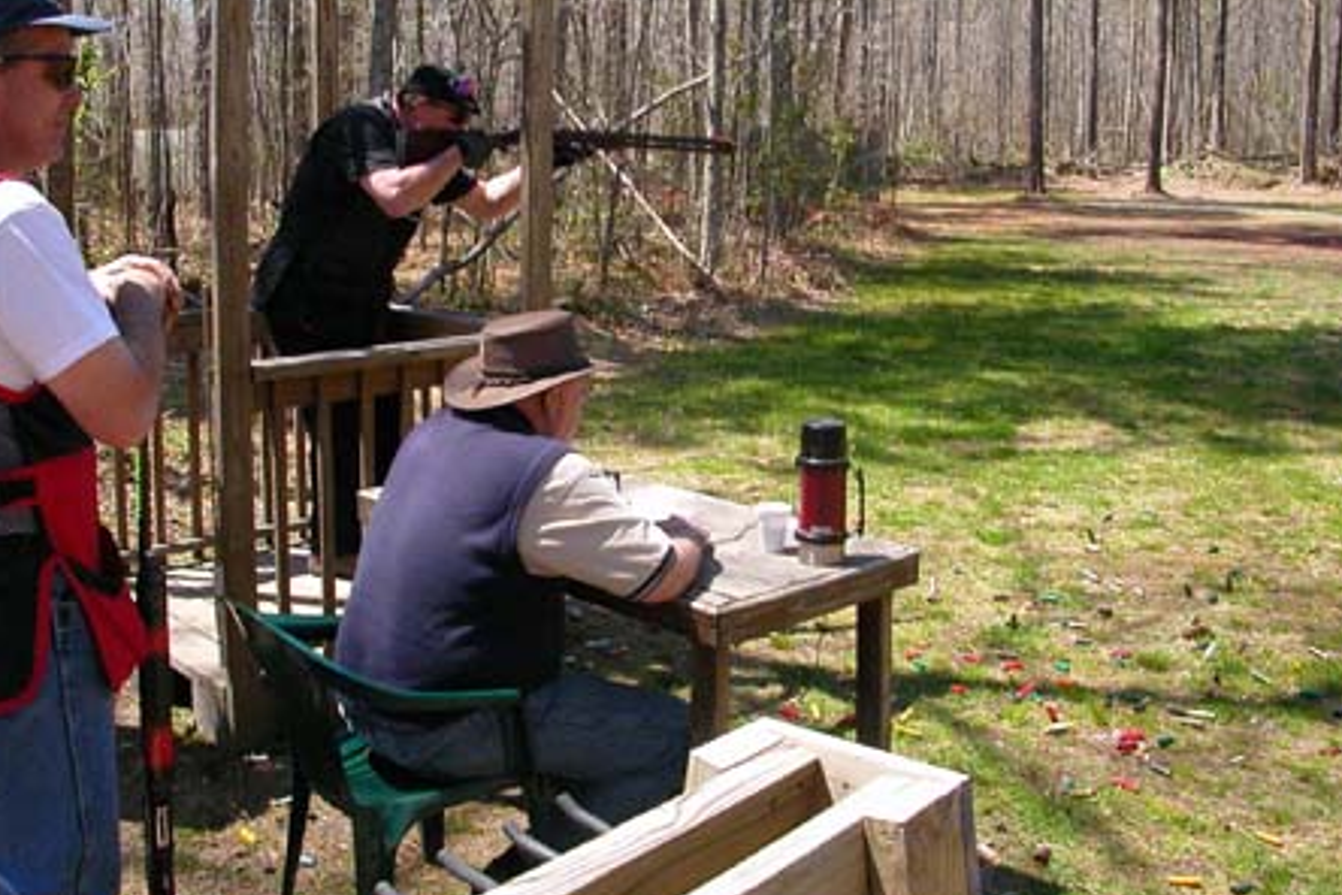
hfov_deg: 49.6
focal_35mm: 39
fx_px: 1454
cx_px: 665
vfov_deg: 34.2
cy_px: 435
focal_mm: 5.6
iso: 100
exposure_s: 1/209
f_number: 4.5
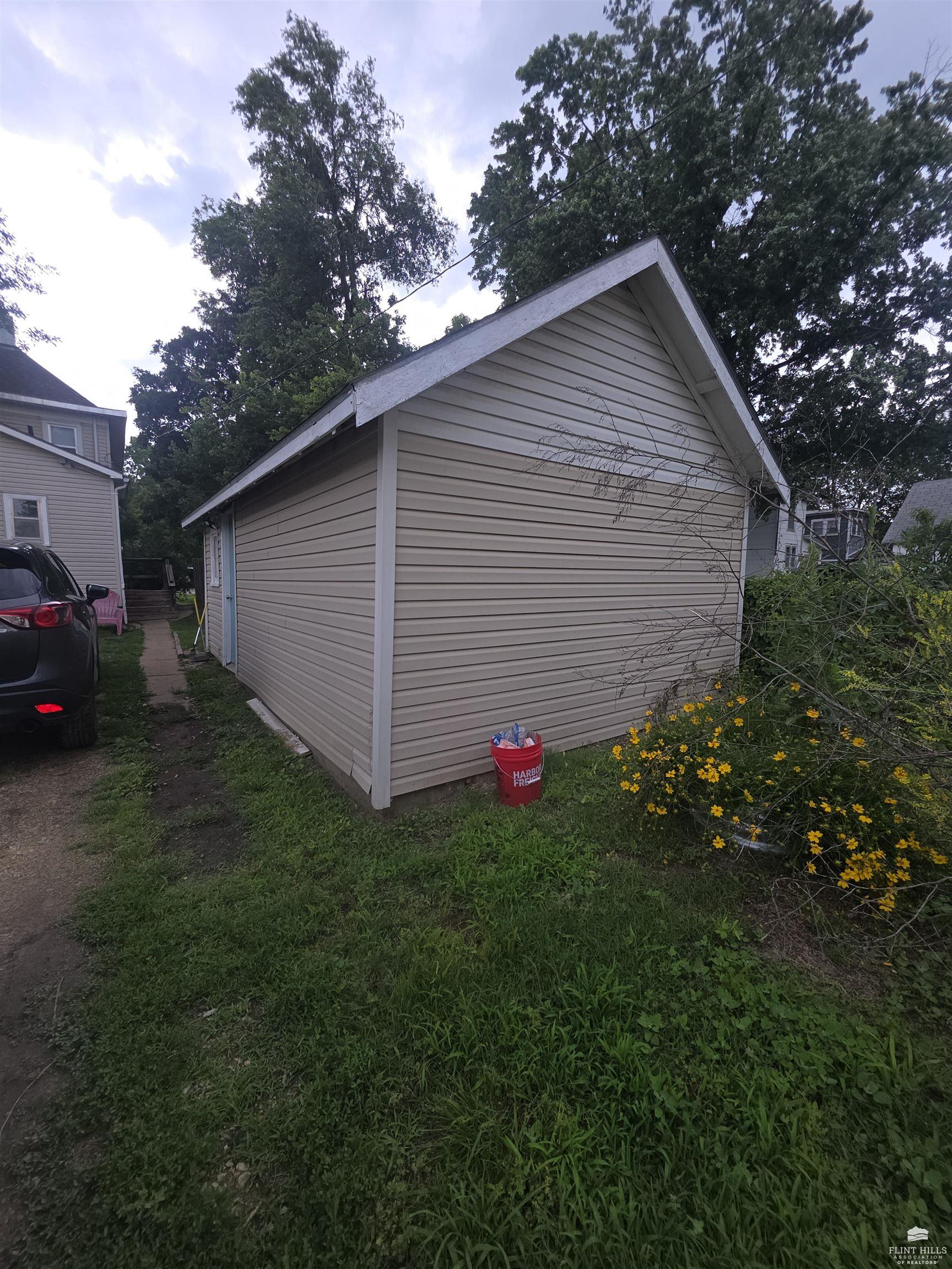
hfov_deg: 89.9
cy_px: 634
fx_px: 477
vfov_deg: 106.2
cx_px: 476
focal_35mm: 13
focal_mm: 2.2
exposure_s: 1/191
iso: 20
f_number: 1.9
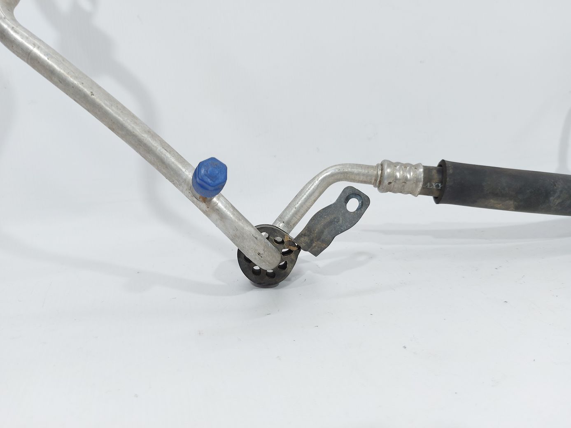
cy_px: 214
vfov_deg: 56.8
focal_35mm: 24
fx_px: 396
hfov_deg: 71.6
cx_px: 286
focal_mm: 5.23
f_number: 1.8
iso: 40
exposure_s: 1/50
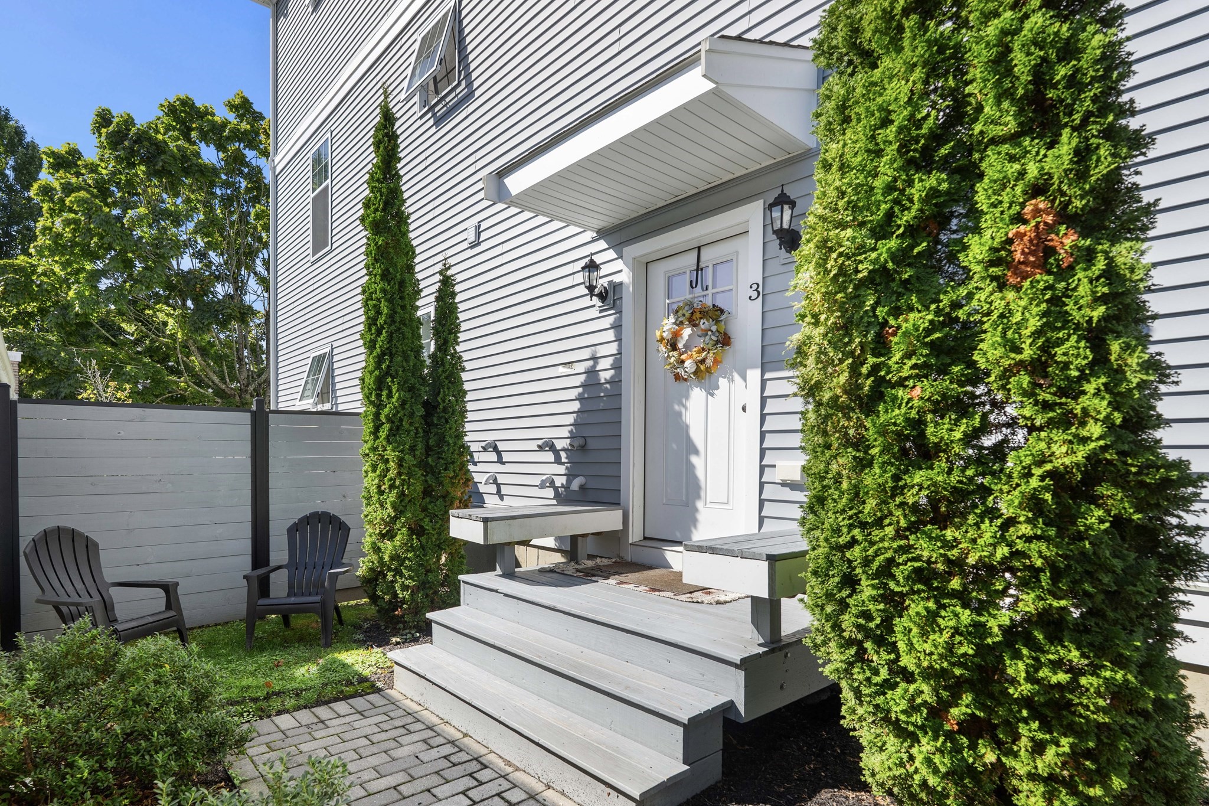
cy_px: 403
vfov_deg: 72.0
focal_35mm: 16
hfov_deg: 95.0
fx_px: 554
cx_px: 604
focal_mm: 16.5
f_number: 5.6
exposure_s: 1/250
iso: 320
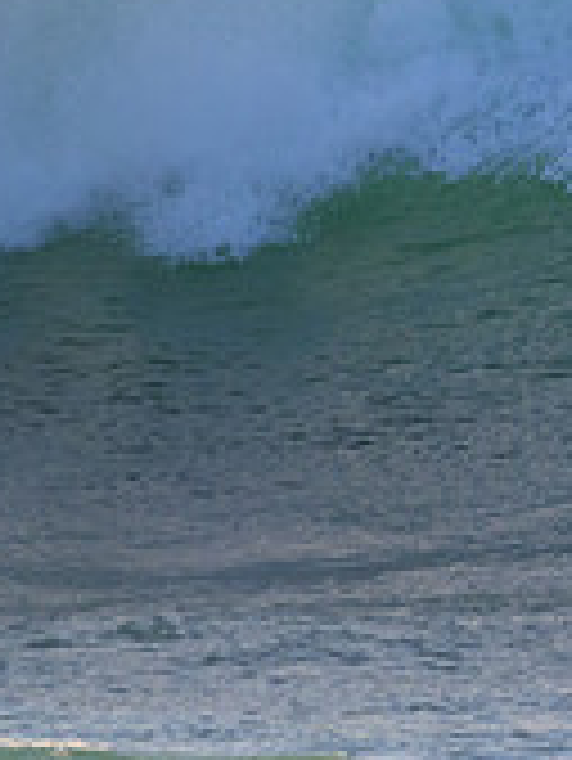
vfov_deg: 0.8
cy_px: 11
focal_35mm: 2635
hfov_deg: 0.6
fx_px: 57982
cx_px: 1243
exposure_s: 1/1250
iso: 1800
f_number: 11
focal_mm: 800
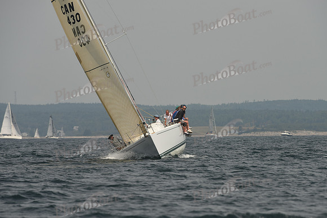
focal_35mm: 400
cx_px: 164
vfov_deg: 3.4
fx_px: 3634
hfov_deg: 5.2
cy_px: 109
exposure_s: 1/800
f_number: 8
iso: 250
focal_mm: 400
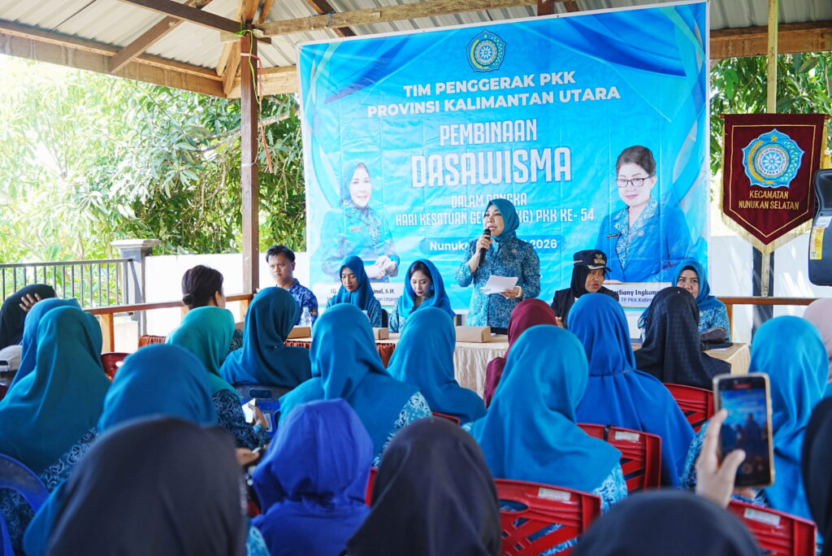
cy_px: 278
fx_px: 994
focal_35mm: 43
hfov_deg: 45.4
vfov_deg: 31.2
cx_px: 416
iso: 800
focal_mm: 43
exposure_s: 1/160
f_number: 5
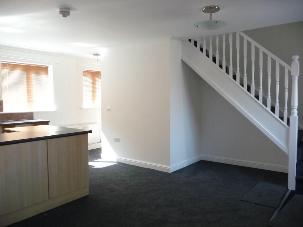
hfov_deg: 63.4
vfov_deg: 49.7
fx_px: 245
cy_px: 114
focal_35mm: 28
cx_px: 152
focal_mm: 4.7
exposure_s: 1/30
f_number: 3.3
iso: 320
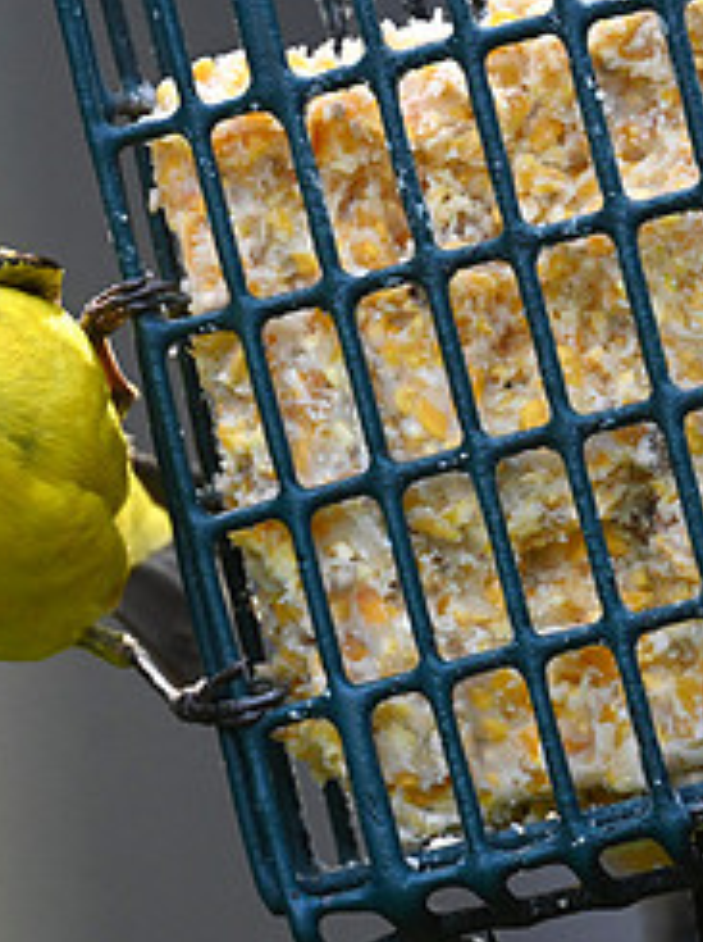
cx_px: 415
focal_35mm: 1824
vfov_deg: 1.1
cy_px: 613
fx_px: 49520
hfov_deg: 0.8
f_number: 6.3
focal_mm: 800
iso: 2000
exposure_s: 1/800
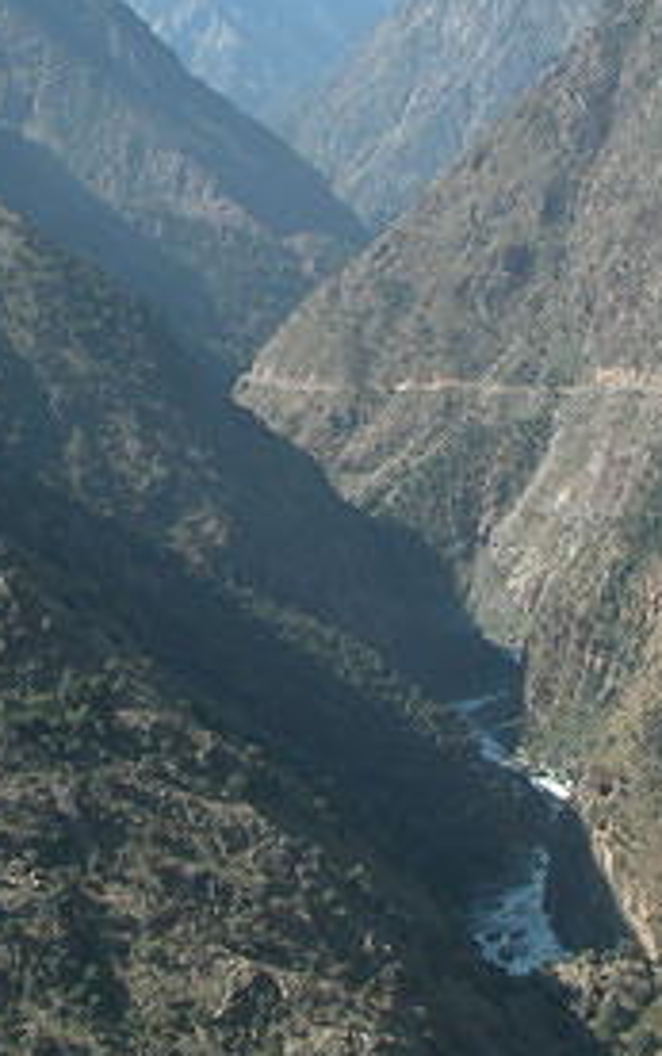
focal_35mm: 86
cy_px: 333
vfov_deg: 23.9
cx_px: 314
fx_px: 2477
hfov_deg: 15.2
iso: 100
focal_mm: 8.9
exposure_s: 1/271
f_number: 5.6
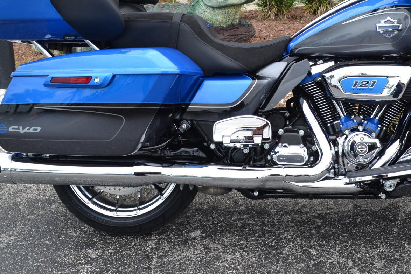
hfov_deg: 42.0
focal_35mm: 46
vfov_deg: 28.5
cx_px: 281
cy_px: 49
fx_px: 525
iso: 100
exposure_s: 1/160
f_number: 6.3
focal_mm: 18
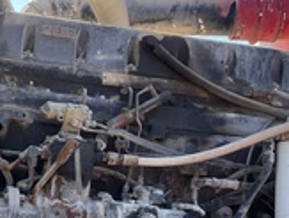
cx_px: 39
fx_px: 594
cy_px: 186
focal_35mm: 71
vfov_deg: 20.5
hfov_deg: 26.6
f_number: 1.8
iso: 25
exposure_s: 1/197
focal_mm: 3
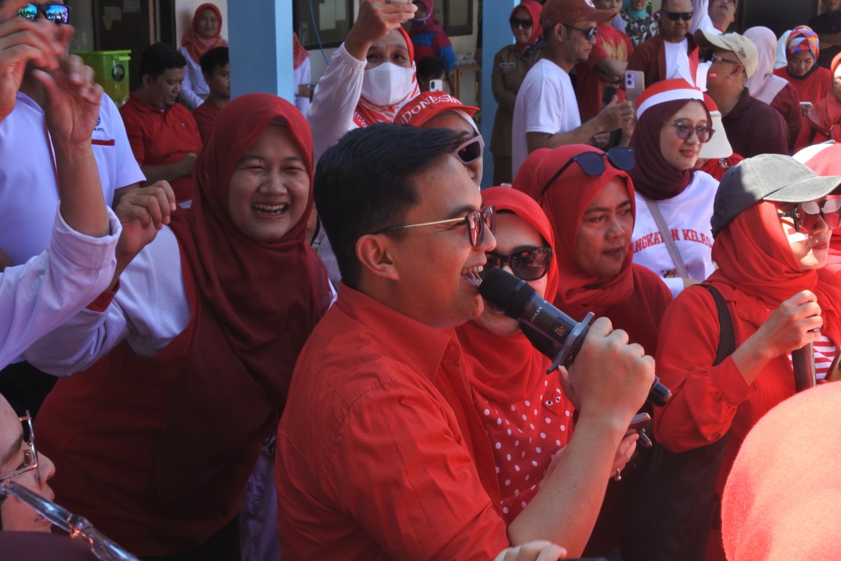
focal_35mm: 52
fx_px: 1215
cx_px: 420
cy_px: 280
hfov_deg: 38.2
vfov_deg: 26.0
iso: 280
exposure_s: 1/125
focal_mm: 19.3
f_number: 7.1
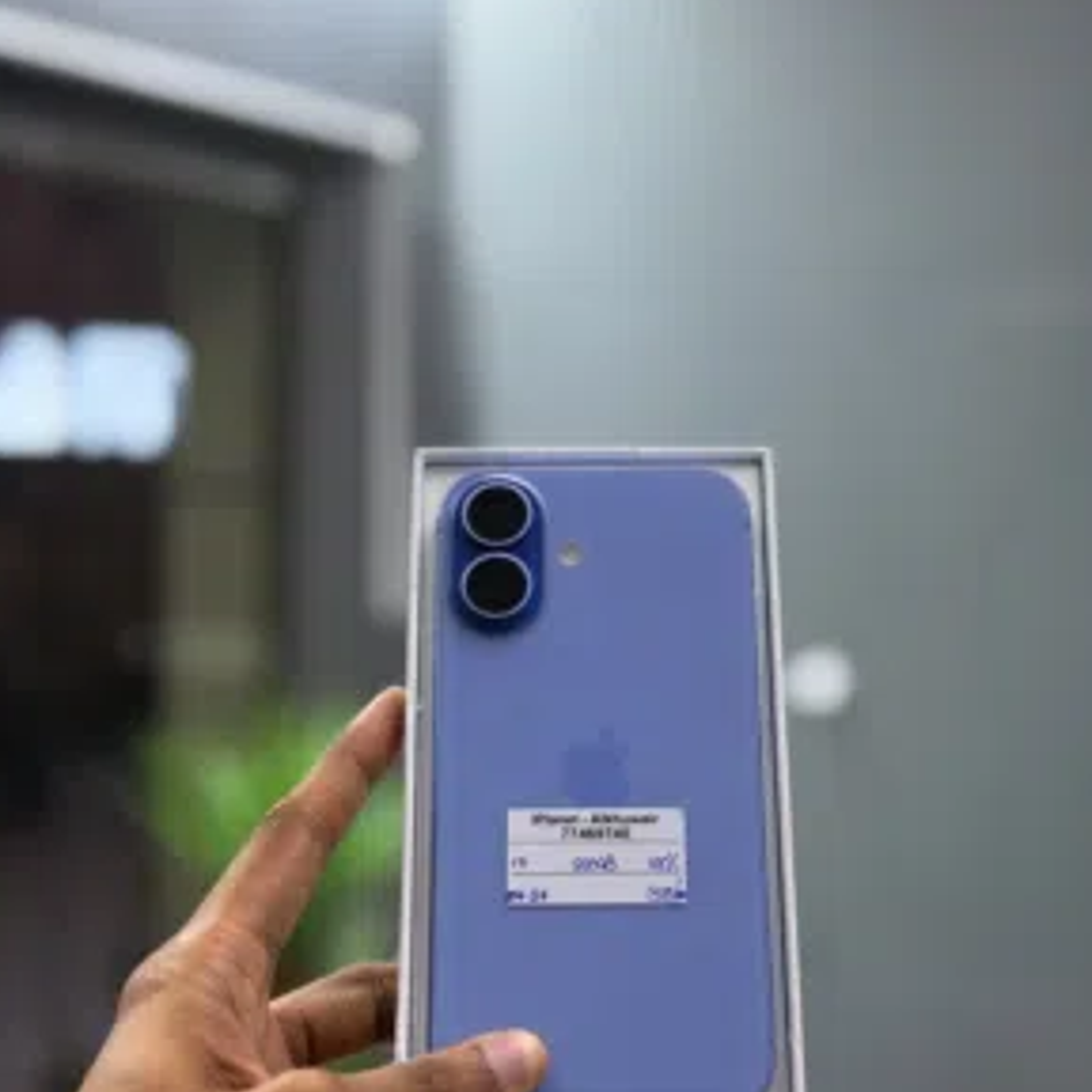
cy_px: 629
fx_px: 2106
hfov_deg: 29.1
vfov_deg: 29.0
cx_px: 561
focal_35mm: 59
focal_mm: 6.76
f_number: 1.78
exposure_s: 1/100
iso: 100
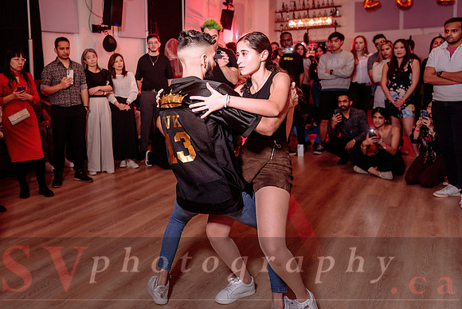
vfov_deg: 36.4
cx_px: 173
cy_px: 116
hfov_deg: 52.2
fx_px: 466
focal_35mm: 36
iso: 500
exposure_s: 1/125
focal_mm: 29
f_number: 2.8
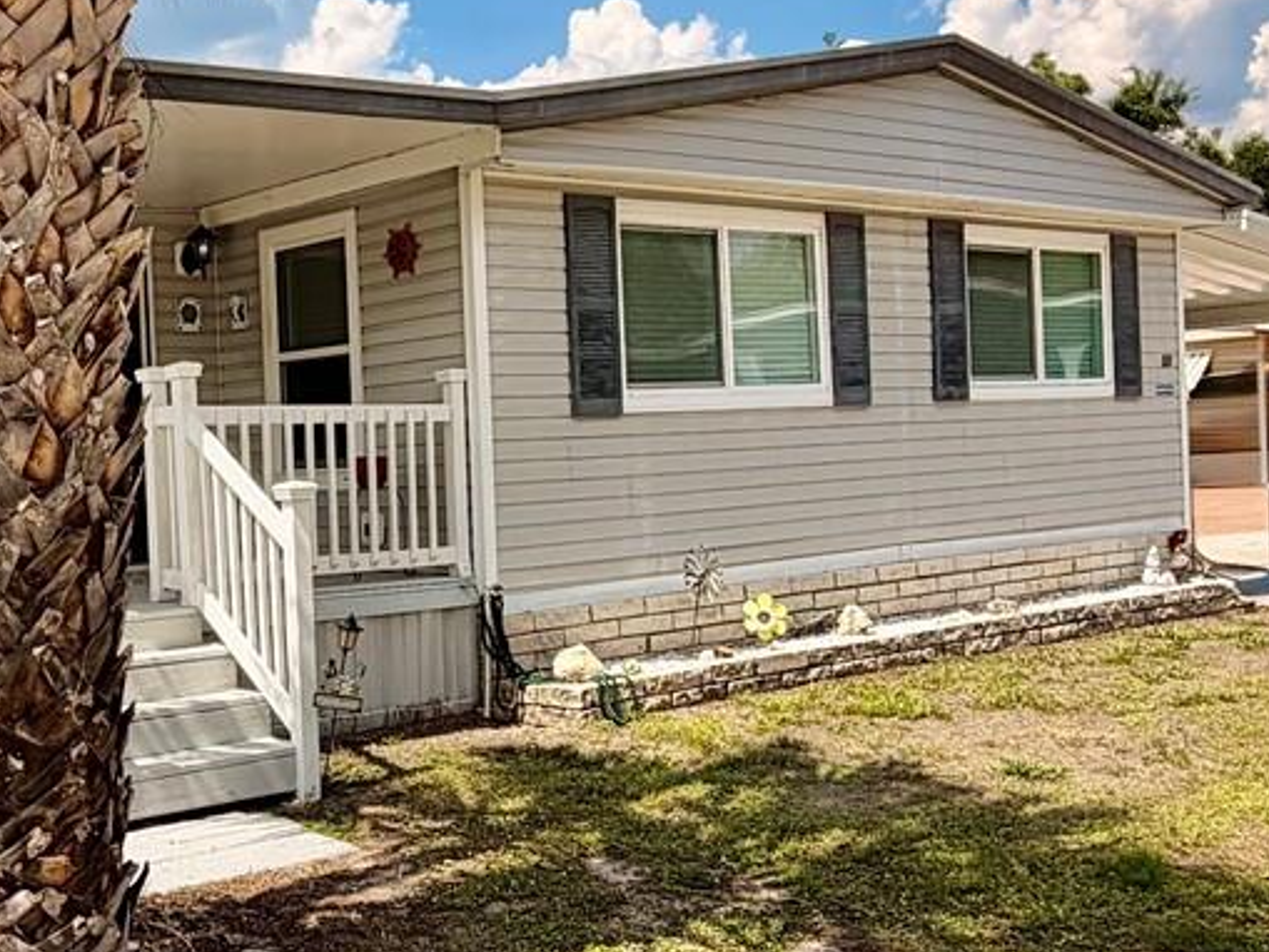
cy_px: 506
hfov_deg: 41.6
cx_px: 304
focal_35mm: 44
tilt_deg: -2.7
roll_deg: +4.0
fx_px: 1613
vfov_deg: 32.9
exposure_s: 1/789
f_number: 2.2
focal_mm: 2.22
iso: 20
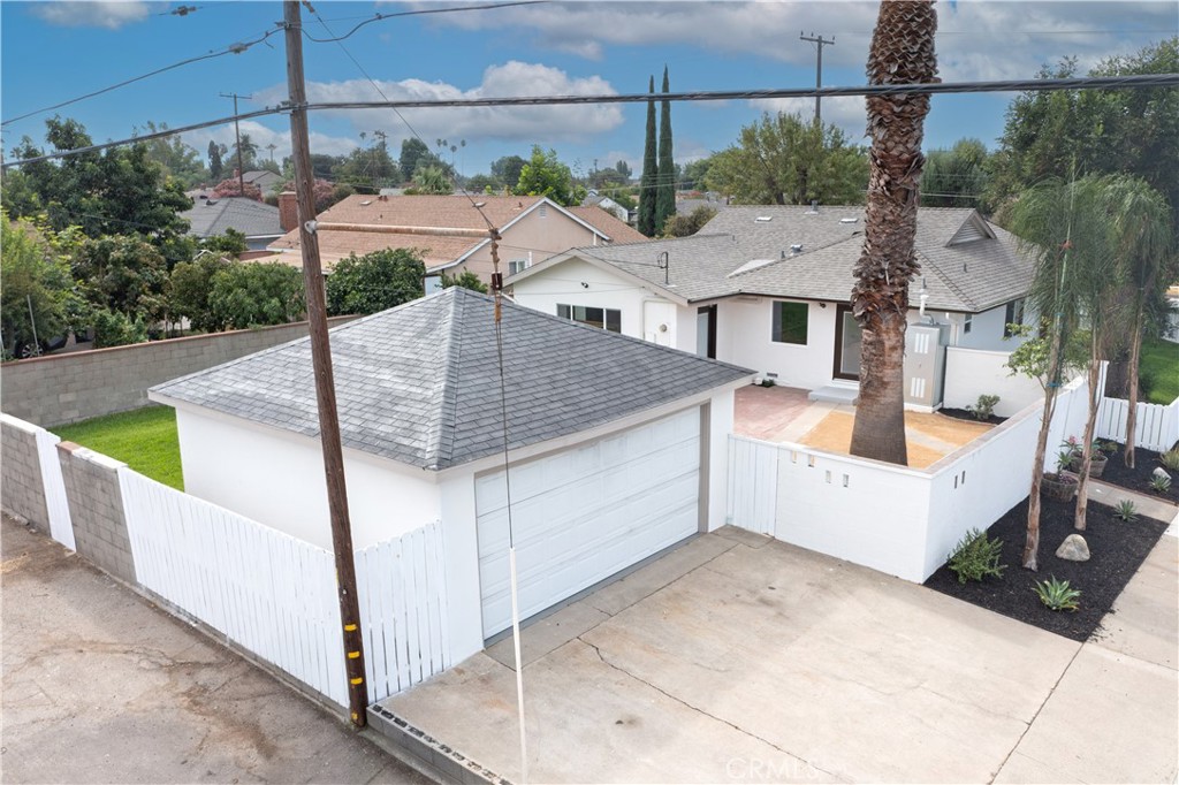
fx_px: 917
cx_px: 590
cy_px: 392
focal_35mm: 28
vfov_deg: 46.4
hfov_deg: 65.5
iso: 100
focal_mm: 10.26
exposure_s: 1/320
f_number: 5
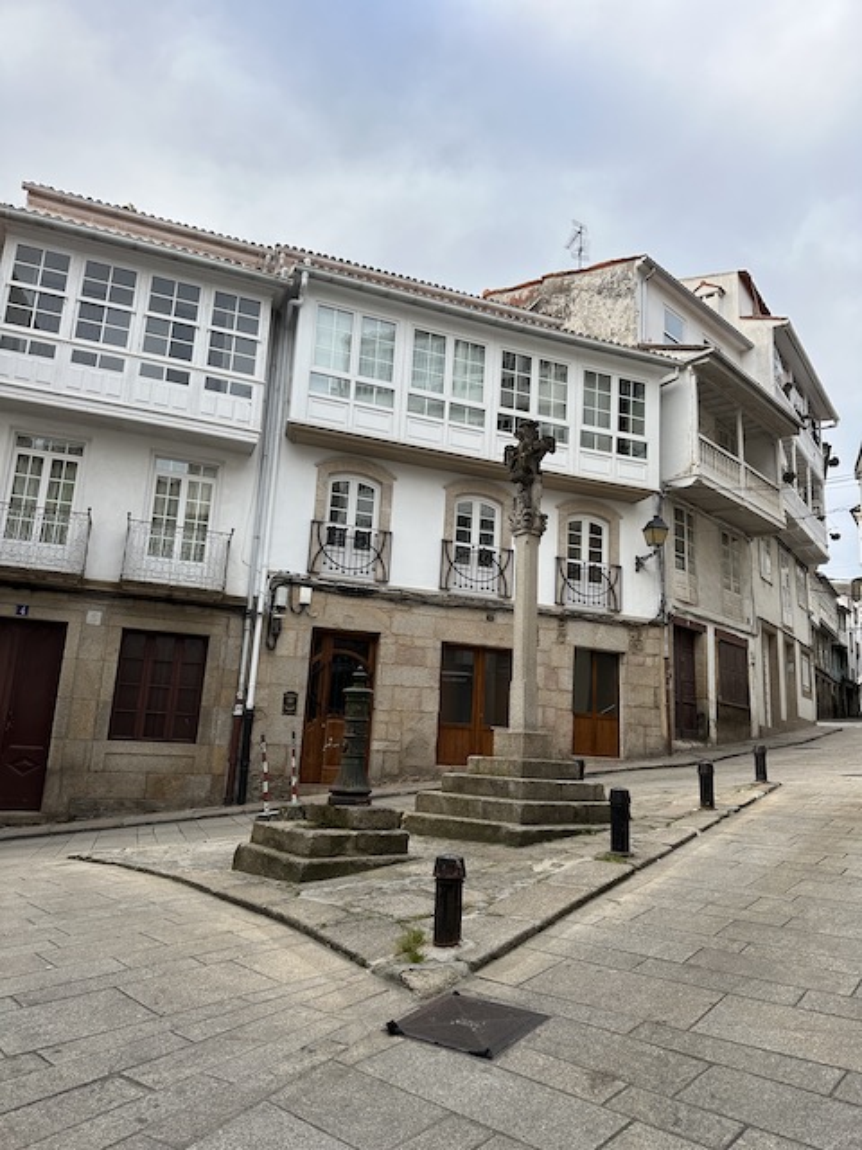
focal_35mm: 24
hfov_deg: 56.8
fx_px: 797
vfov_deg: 71.6
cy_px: 575
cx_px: 431
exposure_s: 1/667
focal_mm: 6.86
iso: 80
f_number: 1.78
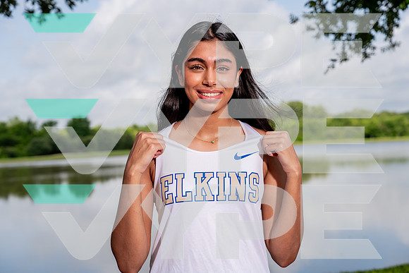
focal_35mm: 70
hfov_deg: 28.8
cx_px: 204
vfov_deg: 19.5
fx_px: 795
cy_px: 136
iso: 100
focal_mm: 70
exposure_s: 1/640
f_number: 5.6
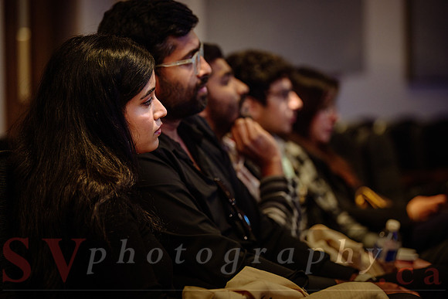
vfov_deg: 11.4
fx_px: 1494
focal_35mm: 120
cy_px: 150
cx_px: 224
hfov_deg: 17.1
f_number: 2.8
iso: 1600
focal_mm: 120
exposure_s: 1/60
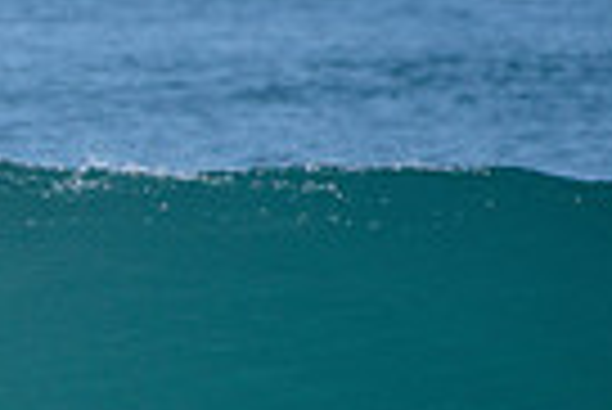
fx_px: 36282
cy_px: 507
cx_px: -284
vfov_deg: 0.6
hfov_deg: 1.0
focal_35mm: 2132
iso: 220
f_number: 5.6
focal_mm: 500
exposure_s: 1/2500
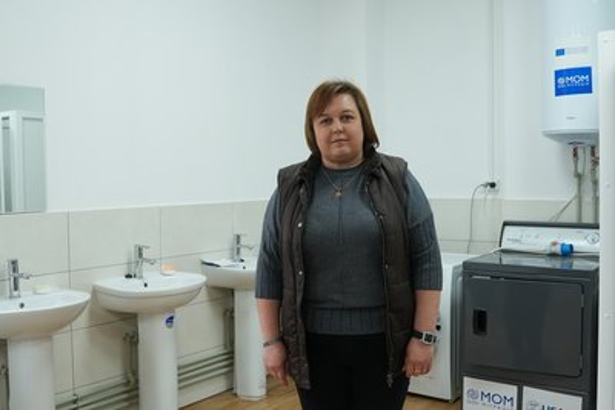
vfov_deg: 36.9
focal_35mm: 36
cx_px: 308
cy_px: 205
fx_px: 615
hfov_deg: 53.1
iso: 640
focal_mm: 24
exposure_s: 1/100
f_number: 3.5
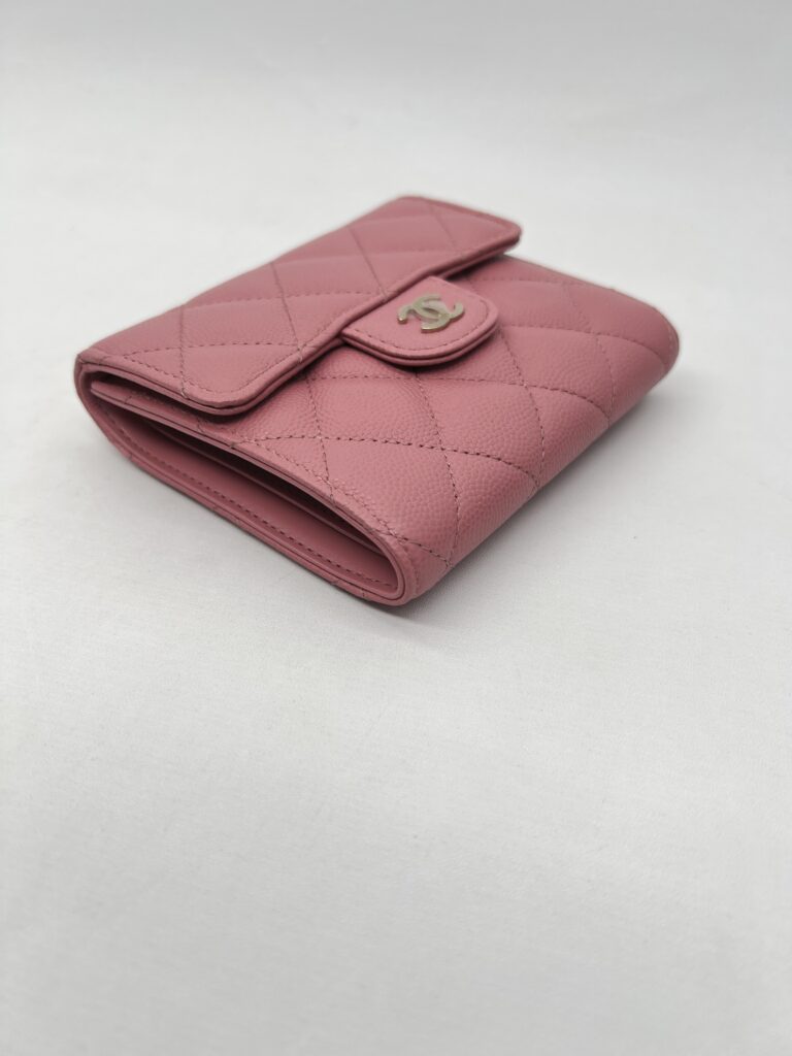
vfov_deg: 67.3
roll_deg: -1.4
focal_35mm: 26
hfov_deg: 53.1
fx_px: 793
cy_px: 528
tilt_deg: -39.2
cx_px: 396
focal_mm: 5.7
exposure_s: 1/207
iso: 40
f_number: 1.5
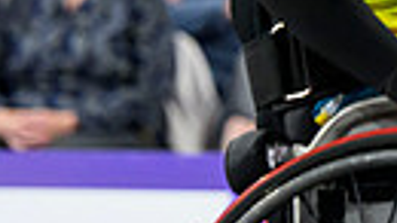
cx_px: 748
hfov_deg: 2.4
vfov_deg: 1.3
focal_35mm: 907
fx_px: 9544
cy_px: -330
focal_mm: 145
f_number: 3.2
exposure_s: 1/1600
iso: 2500
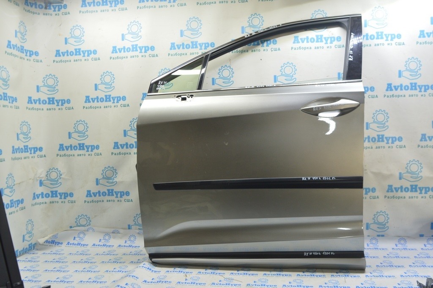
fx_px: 397
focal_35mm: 33
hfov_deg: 57.3
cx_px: 216
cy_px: 144
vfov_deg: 39.9
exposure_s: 1/20
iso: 400
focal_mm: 22
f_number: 5.6
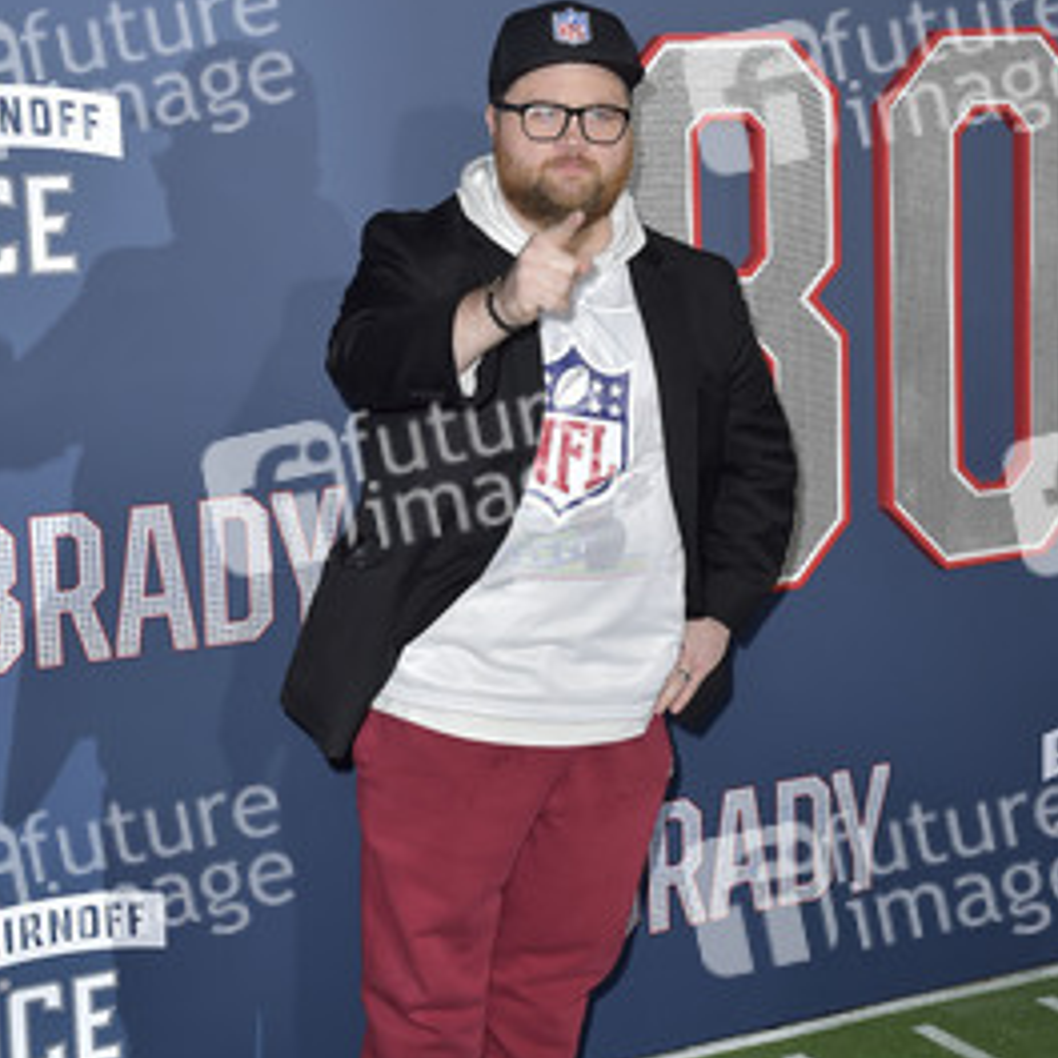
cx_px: 527
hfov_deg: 29.6
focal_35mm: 58
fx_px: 2006
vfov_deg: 29.4
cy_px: 681
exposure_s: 1/250
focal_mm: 45
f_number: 6.3
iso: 500
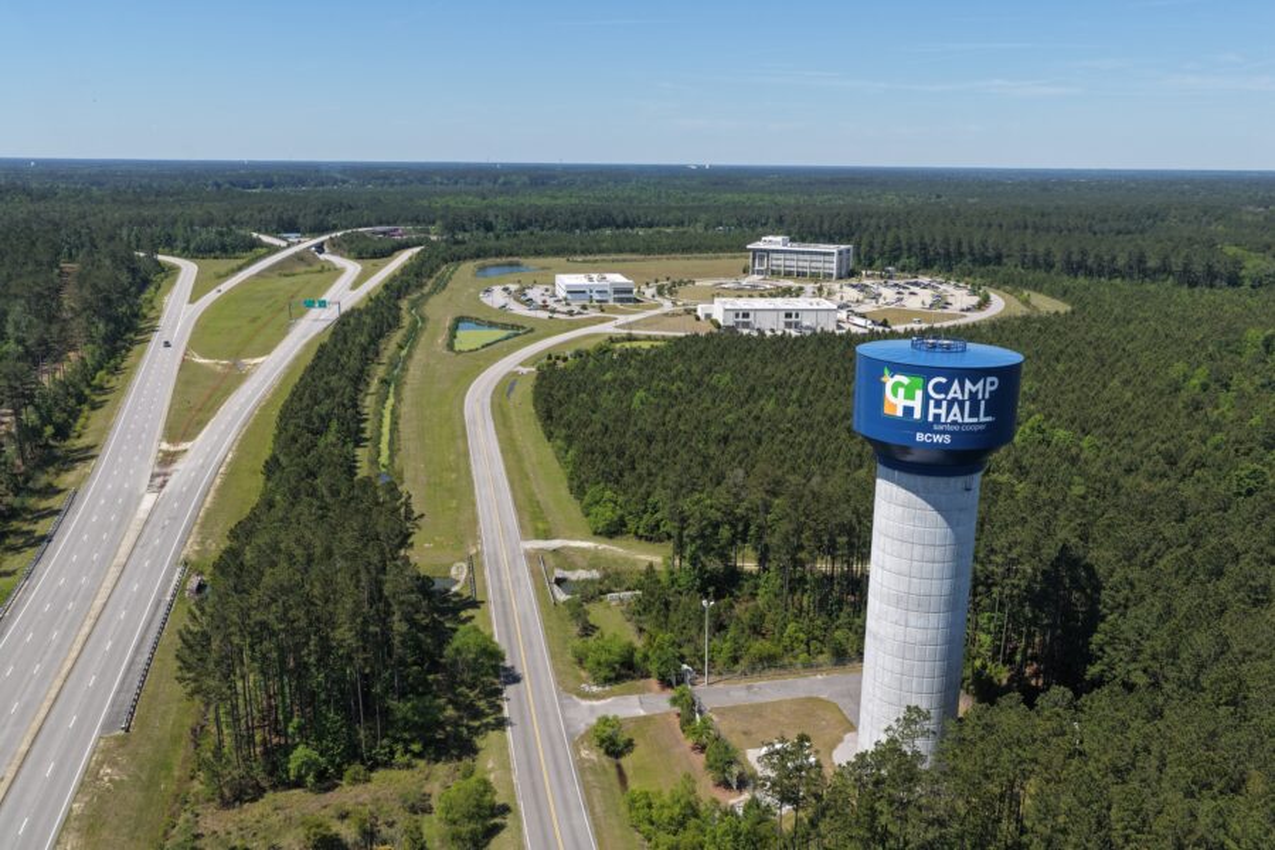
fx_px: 992
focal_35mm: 28
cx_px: 638
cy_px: 425
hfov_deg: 65.5
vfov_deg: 46.4
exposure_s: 1/1250
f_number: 2.8
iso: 100
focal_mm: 14.45
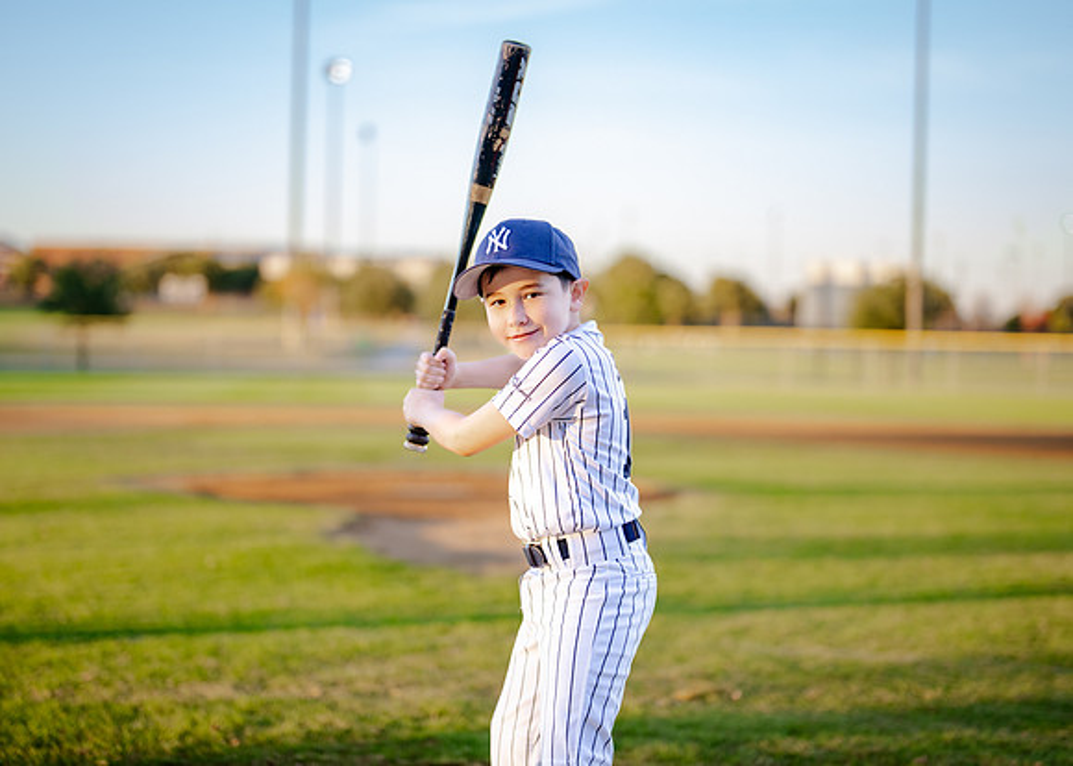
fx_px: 1902
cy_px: 389
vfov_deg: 22.8
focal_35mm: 62
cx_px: 512
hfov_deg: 31.5
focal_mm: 50
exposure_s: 1/1600
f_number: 1.2
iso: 250
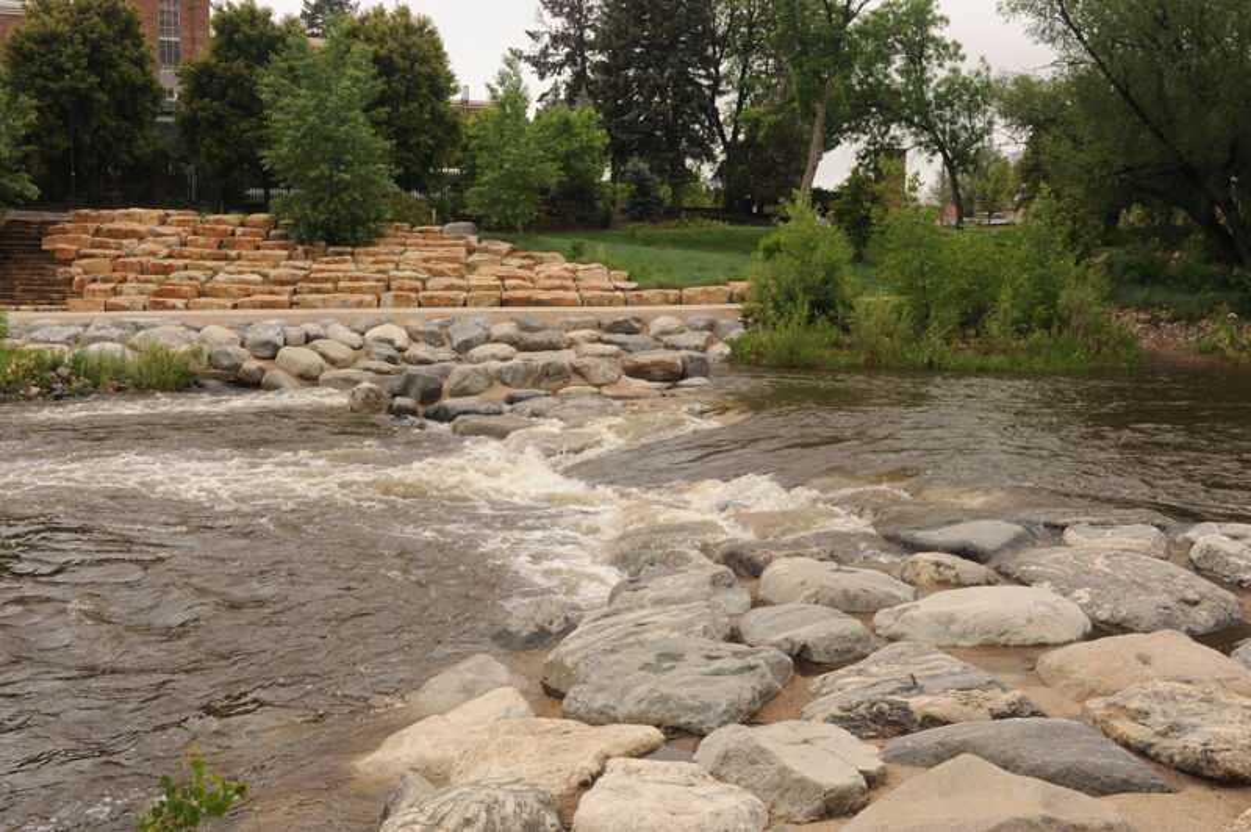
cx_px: 626
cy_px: 416
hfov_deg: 54.5
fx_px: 1215
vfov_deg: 37.8
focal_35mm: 35
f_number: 11
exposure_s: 1/125
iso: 400
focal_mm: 35
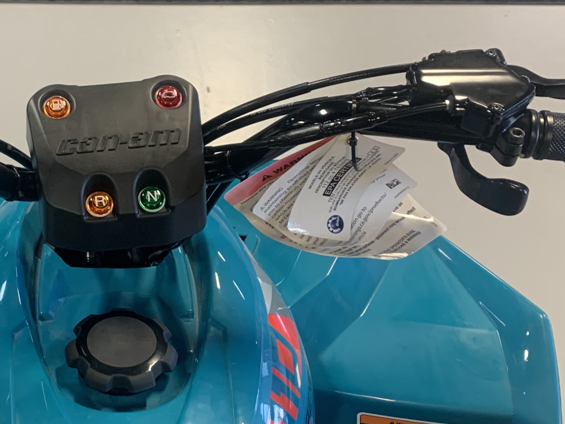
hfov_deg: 30.5
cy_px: 236
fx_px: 1012
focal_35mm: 62
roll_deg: +0.1
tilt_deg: -42.1
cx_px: 115
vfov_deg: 23.6
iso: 125
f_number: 1.8
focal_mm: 4.25
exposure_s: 1/60
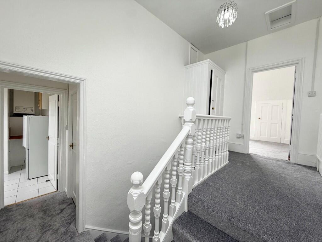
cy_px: 121
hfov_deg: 102.1
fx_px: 130
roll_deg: -1.8
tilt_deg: -2.3
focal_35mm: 14
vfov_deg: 85.7
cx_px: 161
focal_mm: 2.22
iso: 125
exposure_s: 1/121
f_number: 2.2
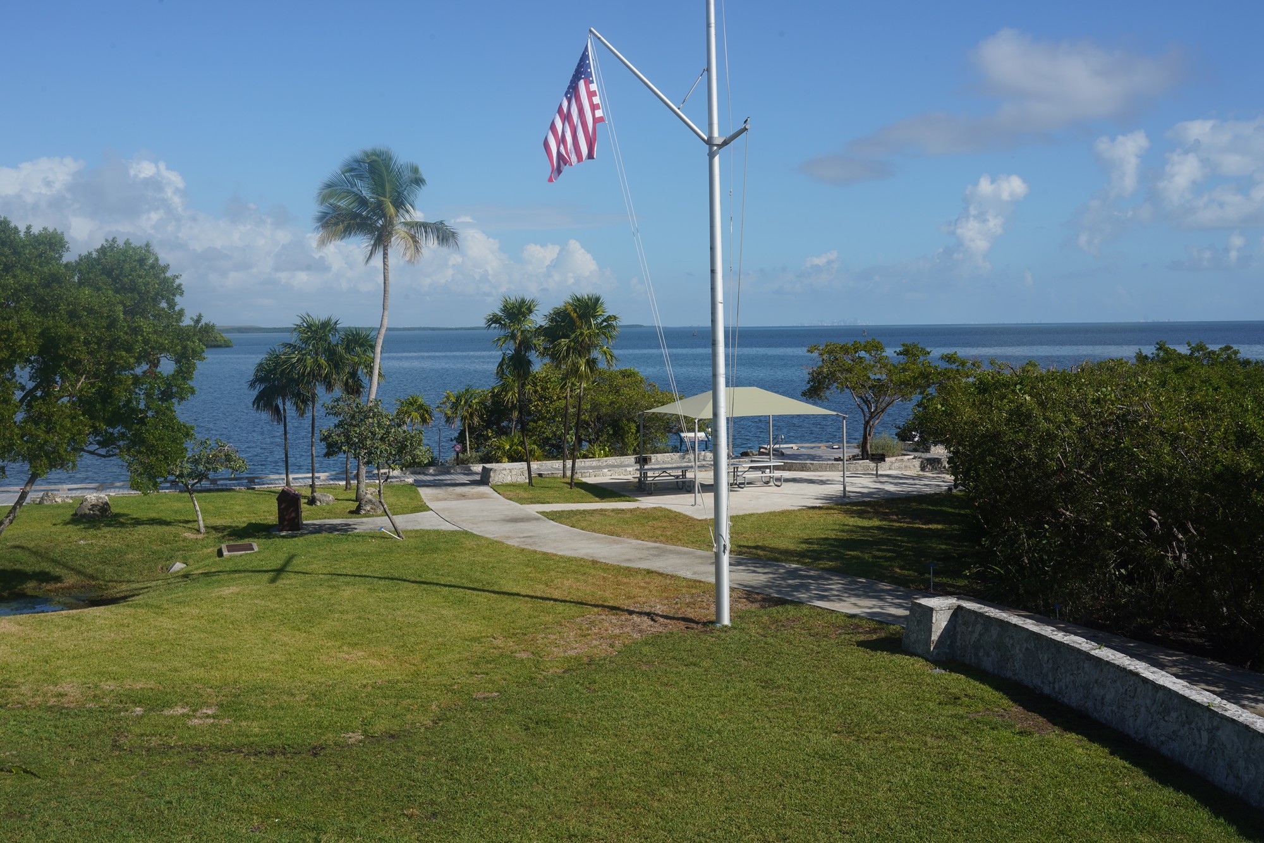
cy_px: 422
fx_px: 1334
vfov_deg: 35.1
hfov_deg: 50.7
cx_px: 632
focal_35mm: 38
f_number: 18
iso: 100
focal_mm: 38
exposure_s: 1/100
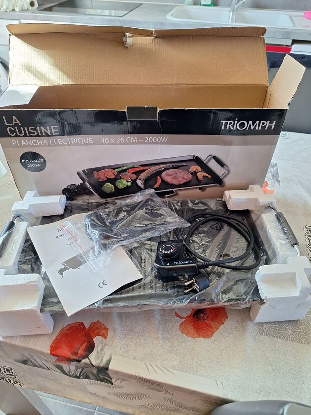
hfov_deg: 58.9
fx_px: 275
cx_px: 156
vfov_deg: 73.9
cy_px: 208
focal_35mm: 23
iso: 80
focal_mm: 5.54
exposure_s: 1/50
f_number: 1.8
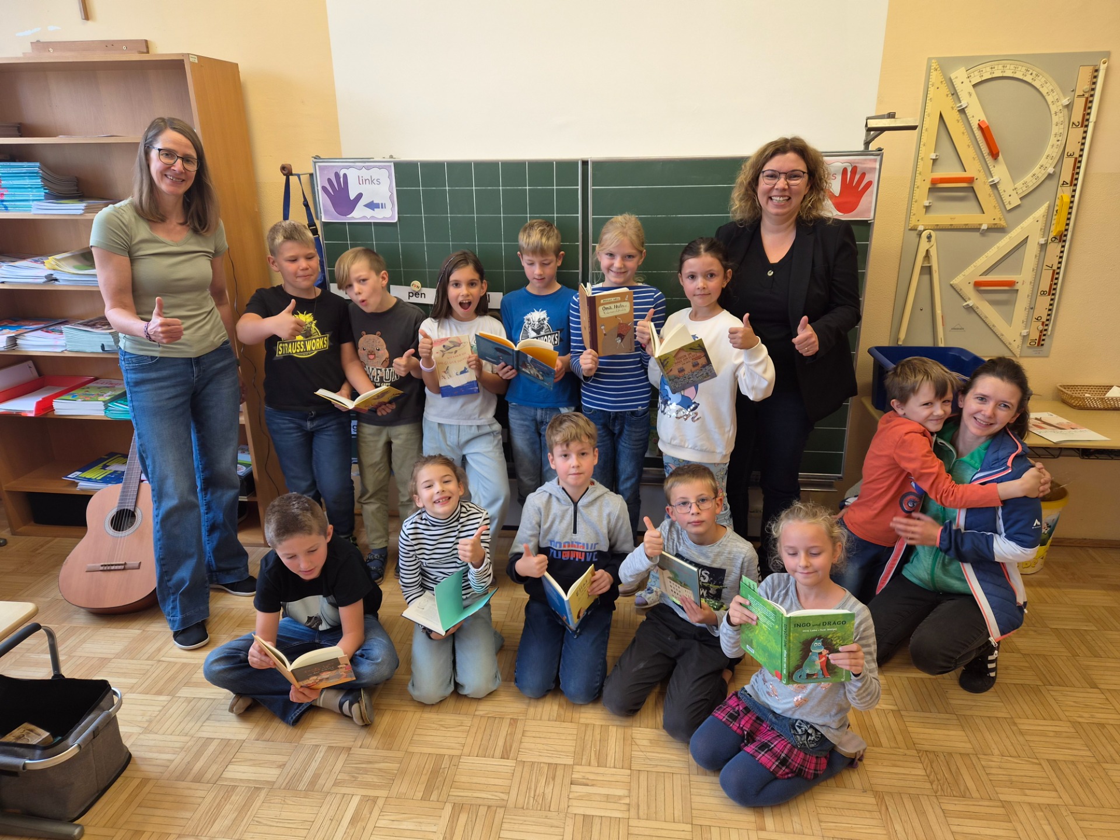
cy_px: 420
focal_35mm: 23
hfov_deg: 73.9
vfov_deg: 58.9
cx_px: 560
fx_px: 744
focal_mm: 5.4
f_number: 1.8
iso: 80
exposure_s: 1/100
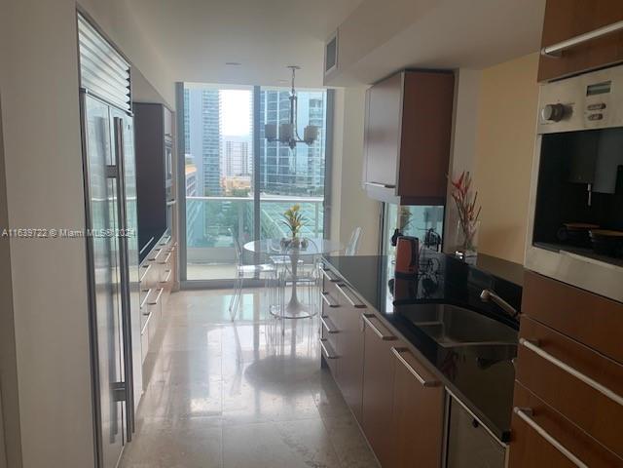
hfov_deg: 67.3
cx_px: 312
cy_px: 234
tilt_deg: -8.0
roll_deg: -1.5
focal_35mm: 26
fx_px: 468
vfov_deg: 53.1
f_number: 1.8
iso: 25
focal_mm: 4.25
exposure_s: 1/122
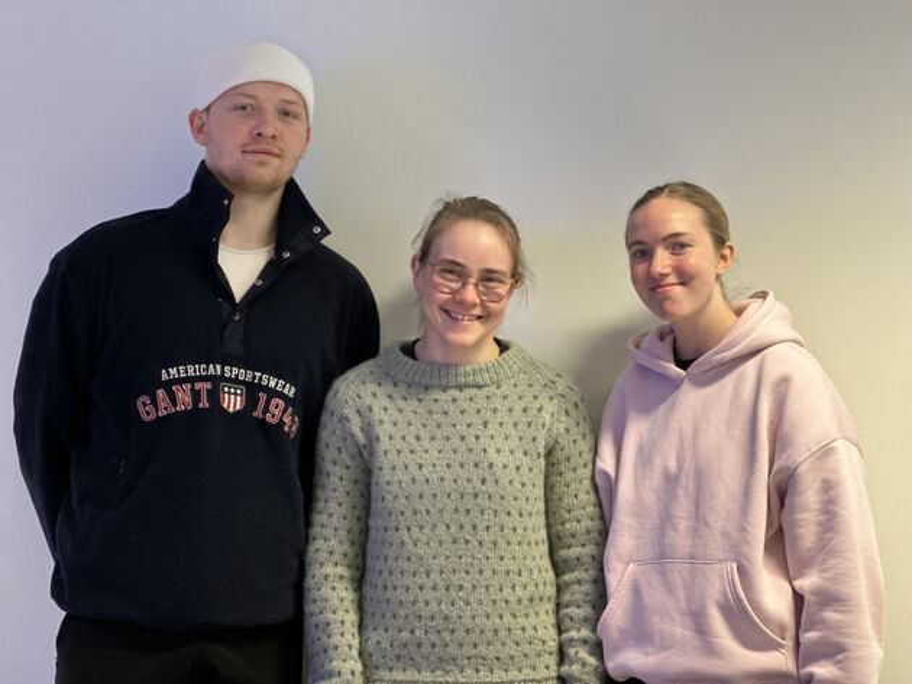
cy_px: 342
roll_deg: -0.6
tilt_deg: +0.5
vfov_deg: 19.2
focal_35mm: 77
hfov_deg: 25.3
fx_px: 2029
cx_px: 456
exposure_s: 1/33
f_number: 2.8
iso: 250
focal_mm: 9
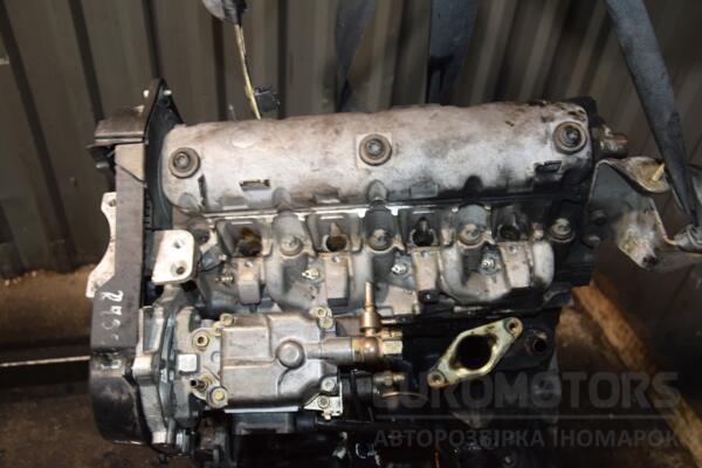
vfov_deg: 36.9
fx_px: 702
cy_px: 234
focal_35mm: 36
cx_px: 351
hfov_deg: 53.1
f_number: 5
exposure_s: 1/60
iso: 800
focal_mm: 24
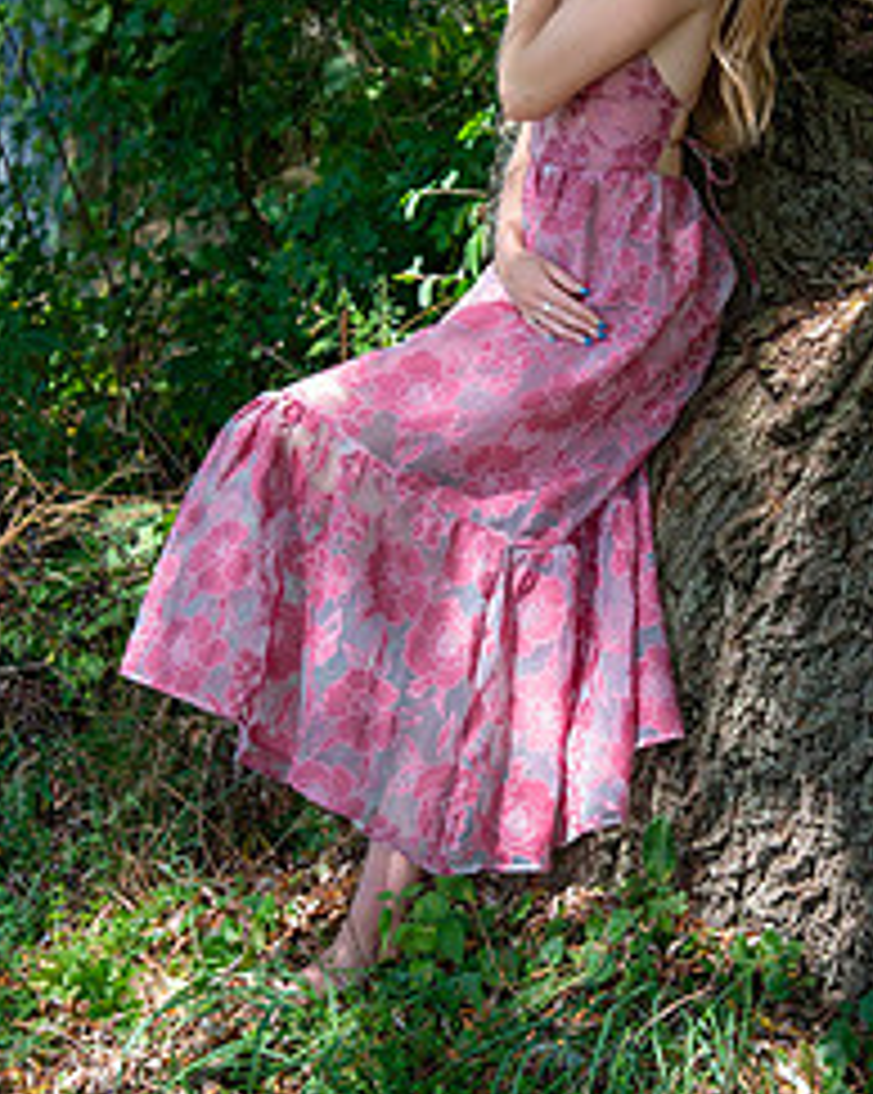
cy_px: 378
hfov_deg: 15.2
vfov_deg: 19.0
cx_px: 608
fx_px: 3266
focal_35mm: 101
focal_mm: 58
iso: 320
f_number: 5.6
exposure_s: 1/160
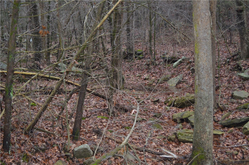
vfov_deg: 28.0
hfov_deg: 41.2
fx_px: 332
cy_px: 82
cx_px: 124
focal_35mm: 48
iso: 640
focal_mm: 32
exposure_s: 1/60
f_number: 4.8
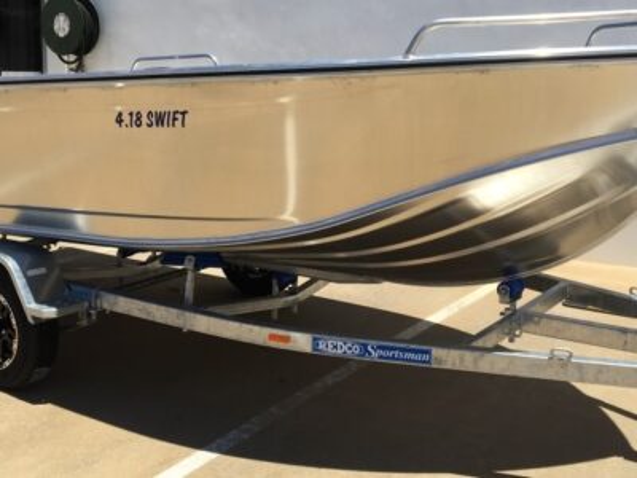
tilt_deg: -9.0
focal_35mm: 29
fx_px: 534
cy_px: 239
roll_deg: -0.9
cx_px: 318
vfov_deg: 48.2
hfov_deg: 61.7
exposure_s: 1/1972
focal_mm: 4.15
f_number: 2.2
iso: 25
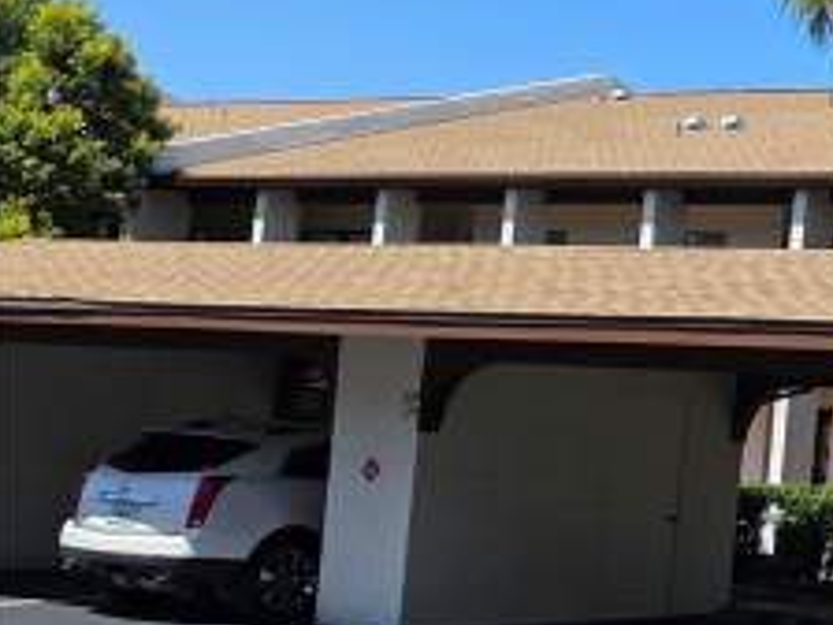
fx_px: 1973
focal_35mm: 82
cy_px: 242
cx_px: 1480
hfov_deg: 18.7
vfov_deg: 18.0
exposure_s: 1/5015
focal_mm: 6.5
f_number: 1.4
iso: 64
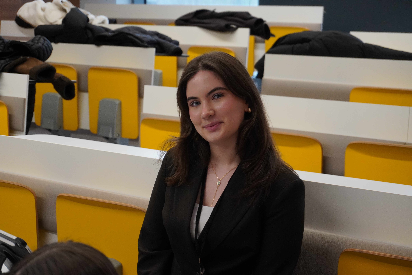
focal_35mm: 75
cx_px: 206
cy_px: 138
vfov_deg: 18.2
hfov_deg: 27.0
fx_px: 858
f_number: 5.6
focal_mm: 50
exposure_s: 1/80
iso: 1250
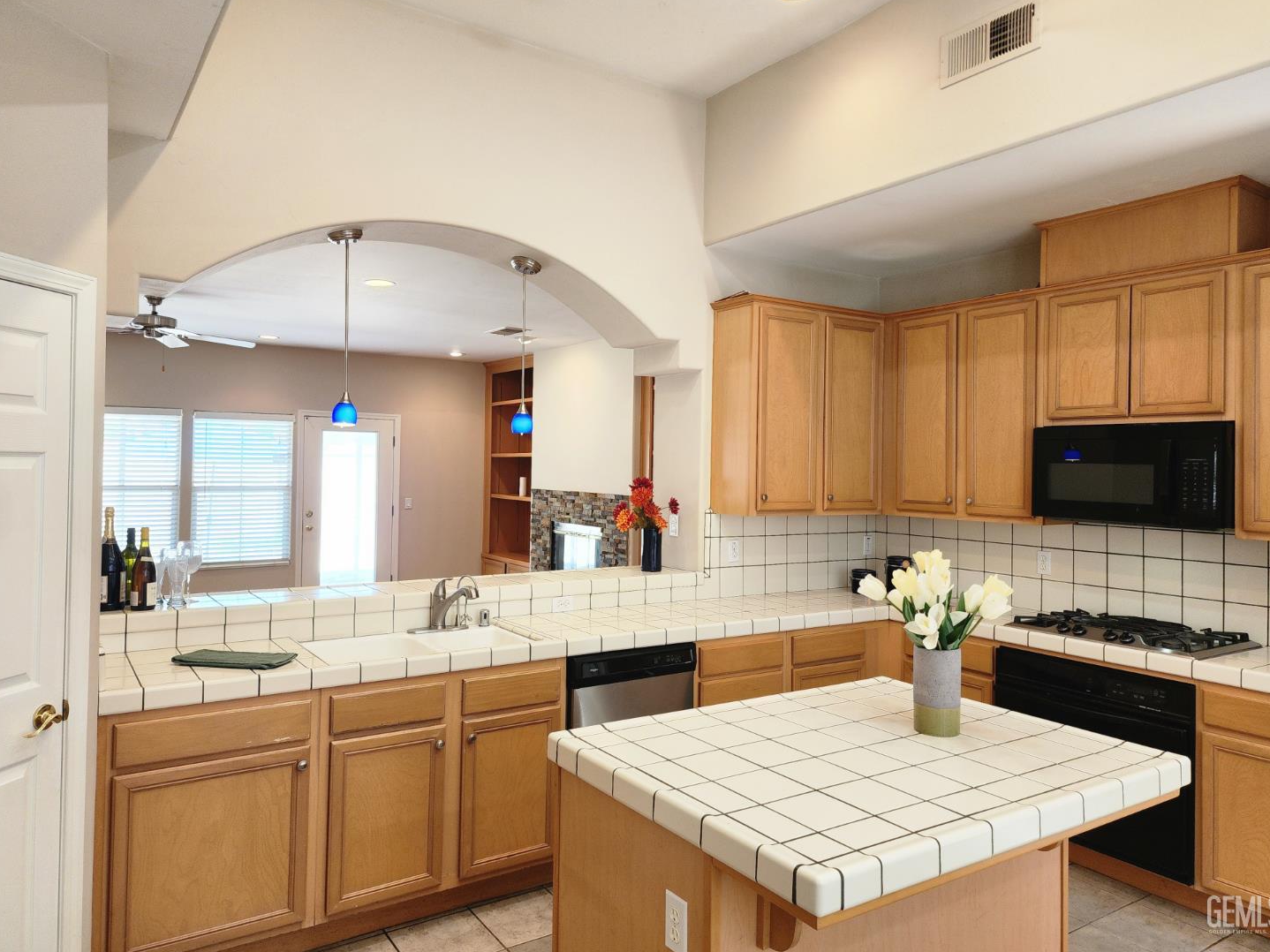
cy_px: 460
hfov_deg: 71.6
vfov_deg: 56.8
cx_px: 625
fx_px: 880
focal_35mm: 24
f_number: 1.8
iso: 160
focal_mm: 6.4
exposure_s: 1/120
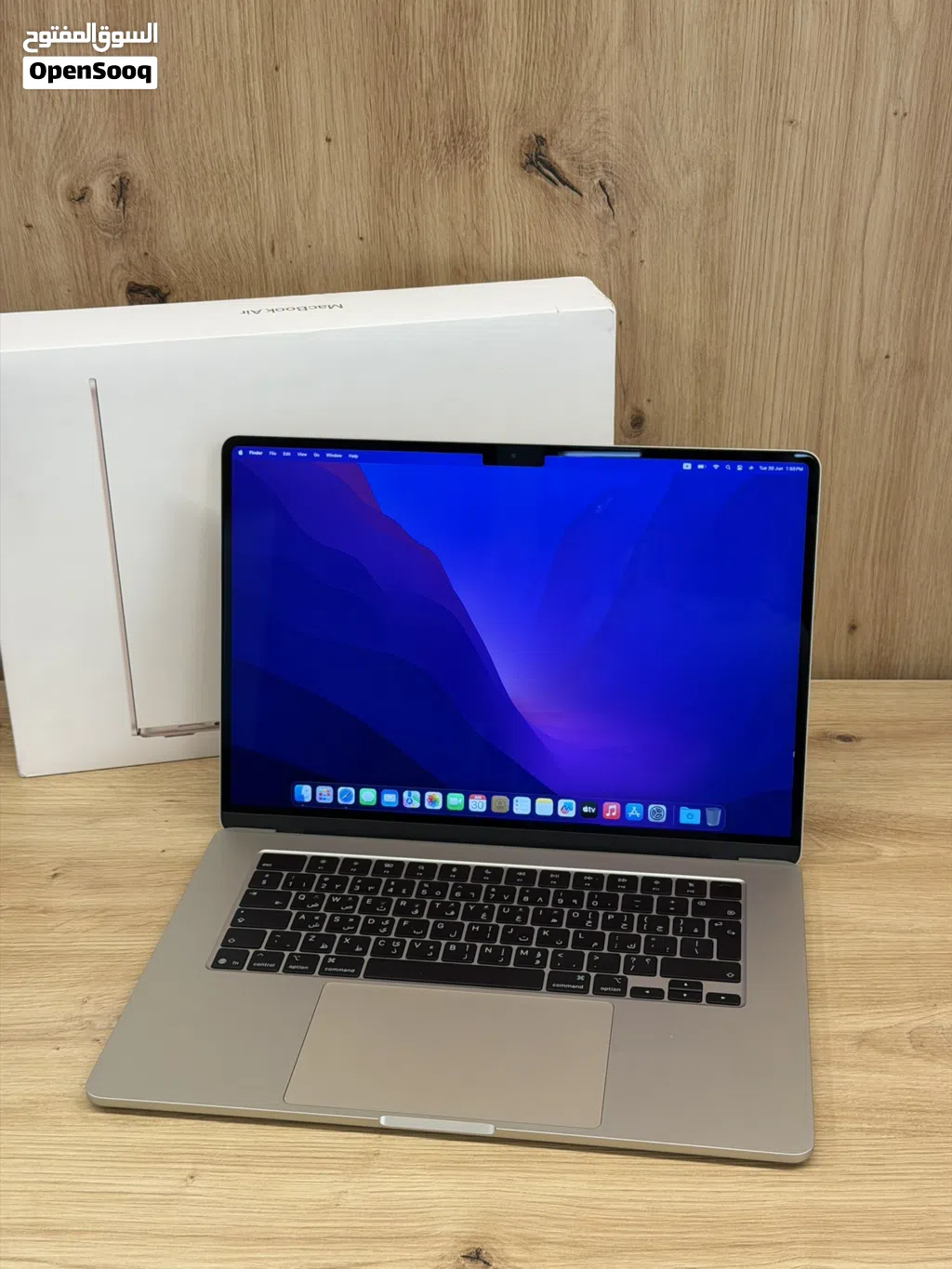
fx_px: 1760
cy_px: 634
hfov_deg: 30.3
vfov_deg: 39.7
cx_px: 476
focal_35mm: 48
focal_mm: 6.76
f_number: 1.78
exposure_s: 1/50
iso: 50
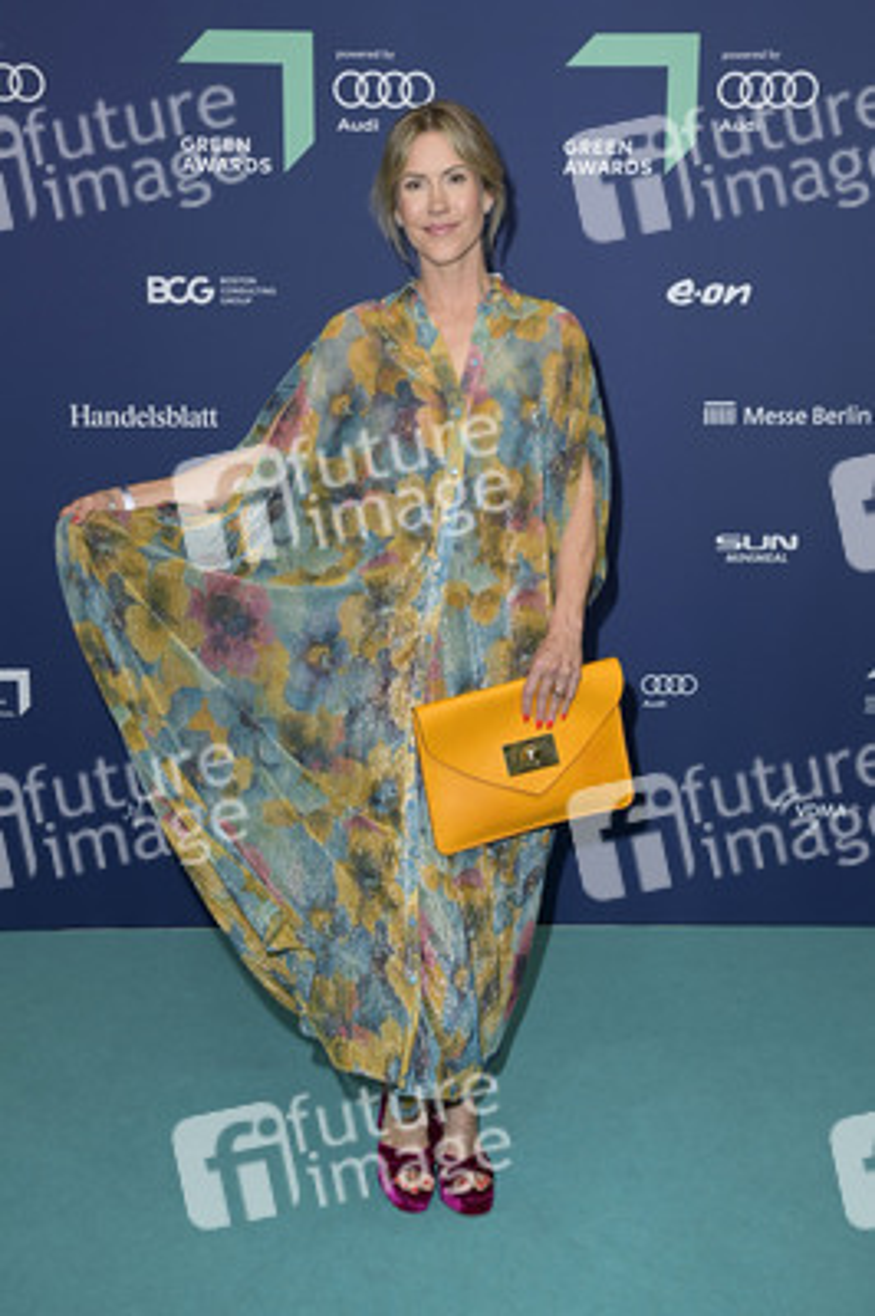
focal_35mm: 40
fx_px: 1461
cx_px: 438
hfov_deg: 33.3
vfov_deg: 48.5
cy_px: 658
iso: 800
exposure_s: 1/250
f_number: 5.6
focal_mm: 40
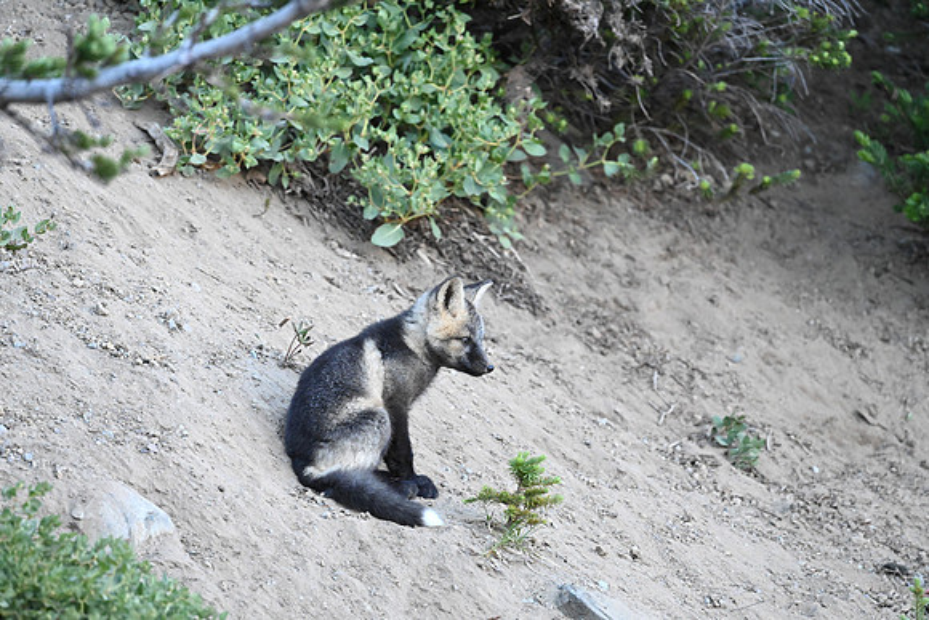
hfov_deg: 3.4
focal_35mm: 600
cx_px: 464
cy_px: 310
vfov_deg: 2.3
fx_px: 15486
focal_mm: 600
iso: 6400
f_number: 6.3
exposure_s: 1/800
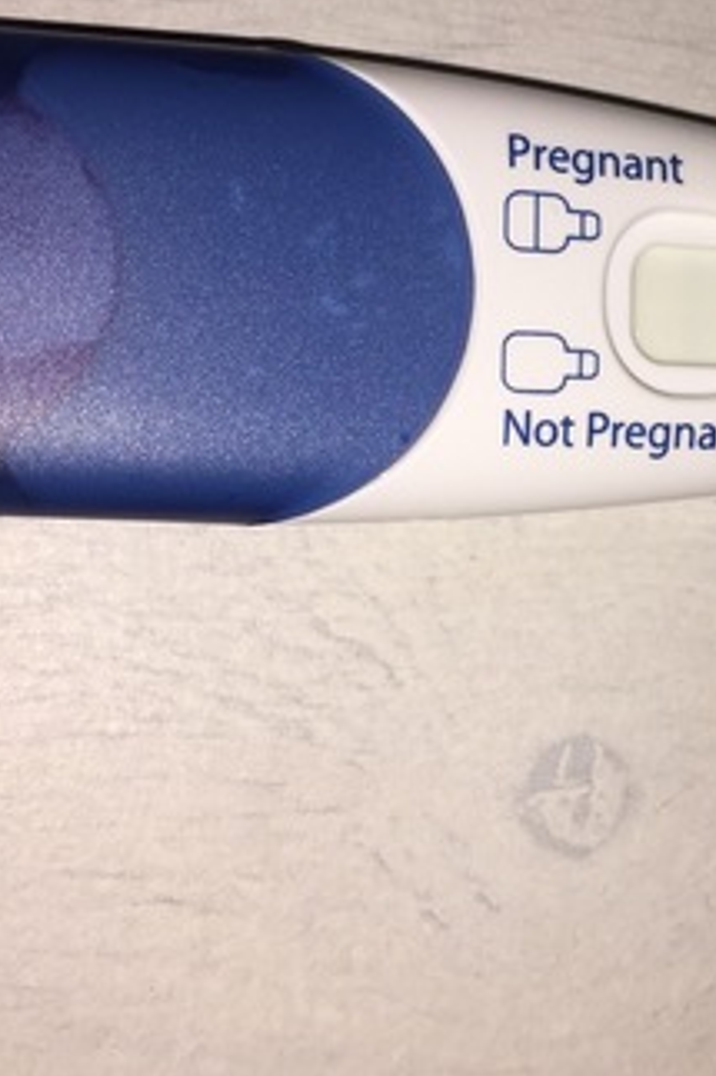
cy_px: 366
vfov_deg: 35.3
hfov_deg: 23.7
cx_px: 589
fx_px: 1672
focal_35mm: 56
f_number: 2.2
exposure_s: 1/557
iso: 32
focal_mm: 4.15
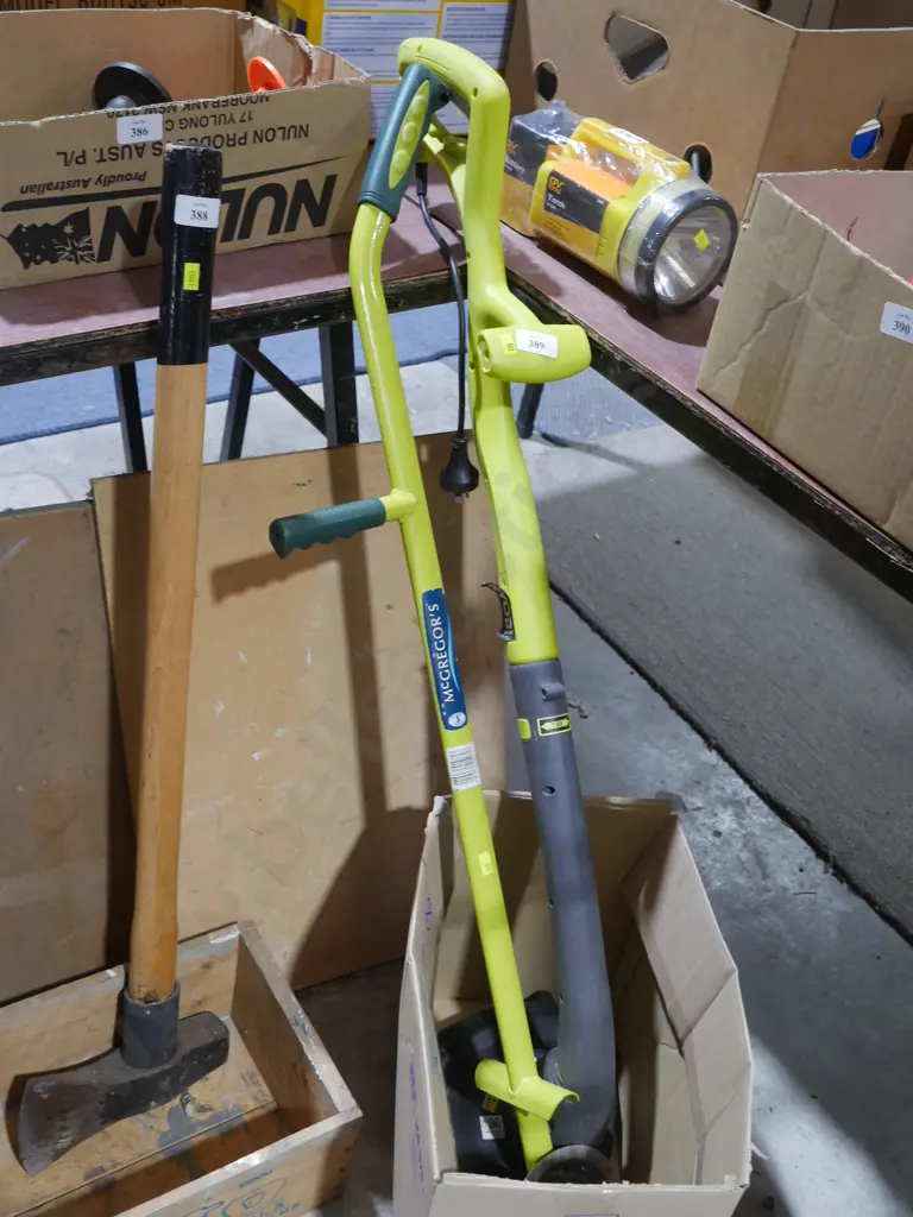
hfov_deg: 37.7
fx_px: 1336
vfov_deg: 49.0
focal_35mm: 38
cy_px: 608
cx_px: 456
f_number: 4.1
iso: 800
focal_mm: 19
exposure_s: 1/60
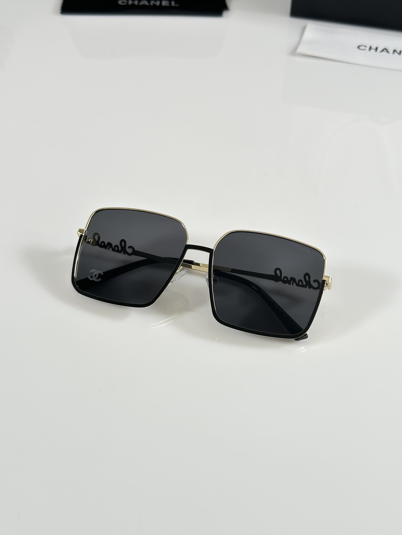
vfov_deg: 39.7
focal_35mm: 48
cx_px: 201
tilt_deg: -43.4
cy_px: 268
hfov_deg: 30.3
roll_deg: -1.2
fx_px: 743
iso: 80
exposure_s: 1/133
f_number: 1.78
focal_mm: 6.86
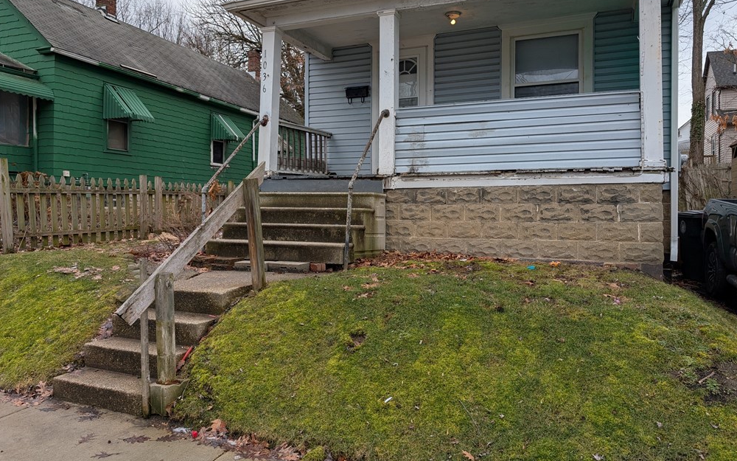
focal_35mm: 26
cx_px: 371
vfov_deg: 47.5
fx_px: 522
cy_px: 201
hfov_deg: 70.4
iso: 22
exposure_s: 1/651
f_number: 1.68
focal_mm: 6.9
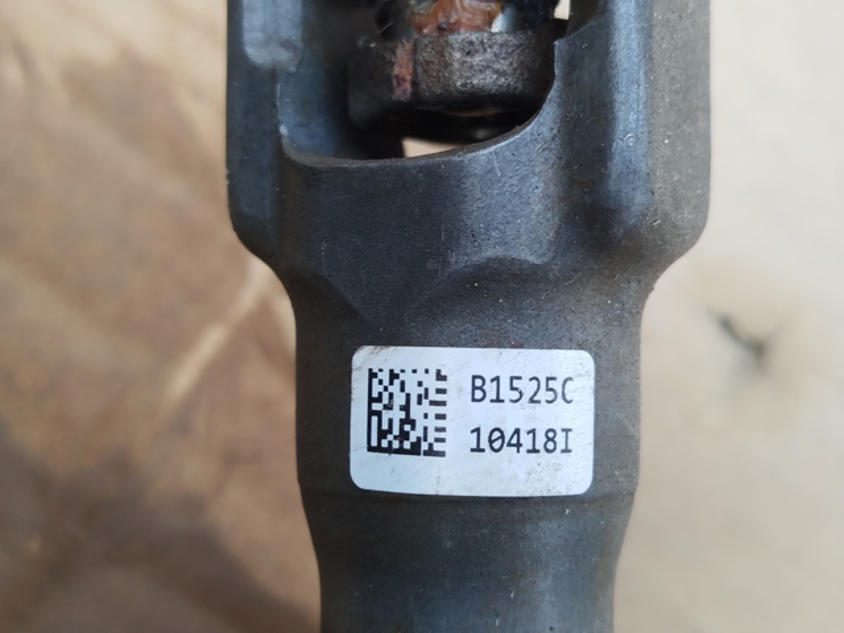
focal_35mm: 48
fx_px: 1170
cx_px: 422
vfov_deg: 30.3
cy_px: 316
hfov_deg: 39.7
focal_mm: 5.31
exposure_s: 1/50
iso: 125
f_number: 1.7
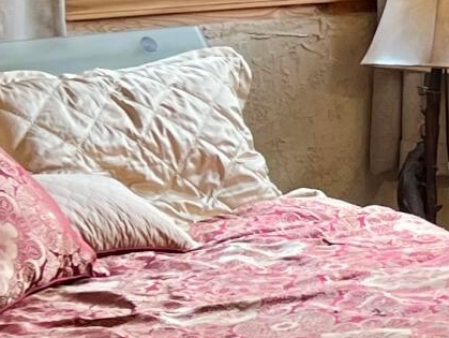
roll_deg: +0.2
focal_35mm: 186
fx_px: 2415
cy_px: 209
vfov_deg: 8.0
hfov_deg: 9.8
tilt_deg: -11.3
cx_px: 928
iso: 80
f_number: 1.5
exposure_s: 1/120
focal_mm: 5.7
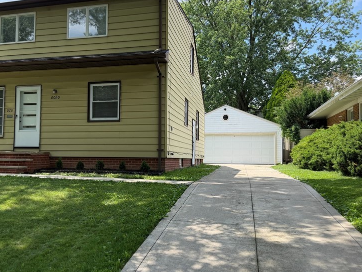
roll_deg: -0.2
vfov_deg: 41.8
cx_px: 143
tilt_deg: +3.5
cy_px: 134
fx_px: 355
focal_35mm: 34
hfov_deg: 53.6
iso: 100
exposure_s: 1/2000
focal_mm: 6.76
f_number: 1.78
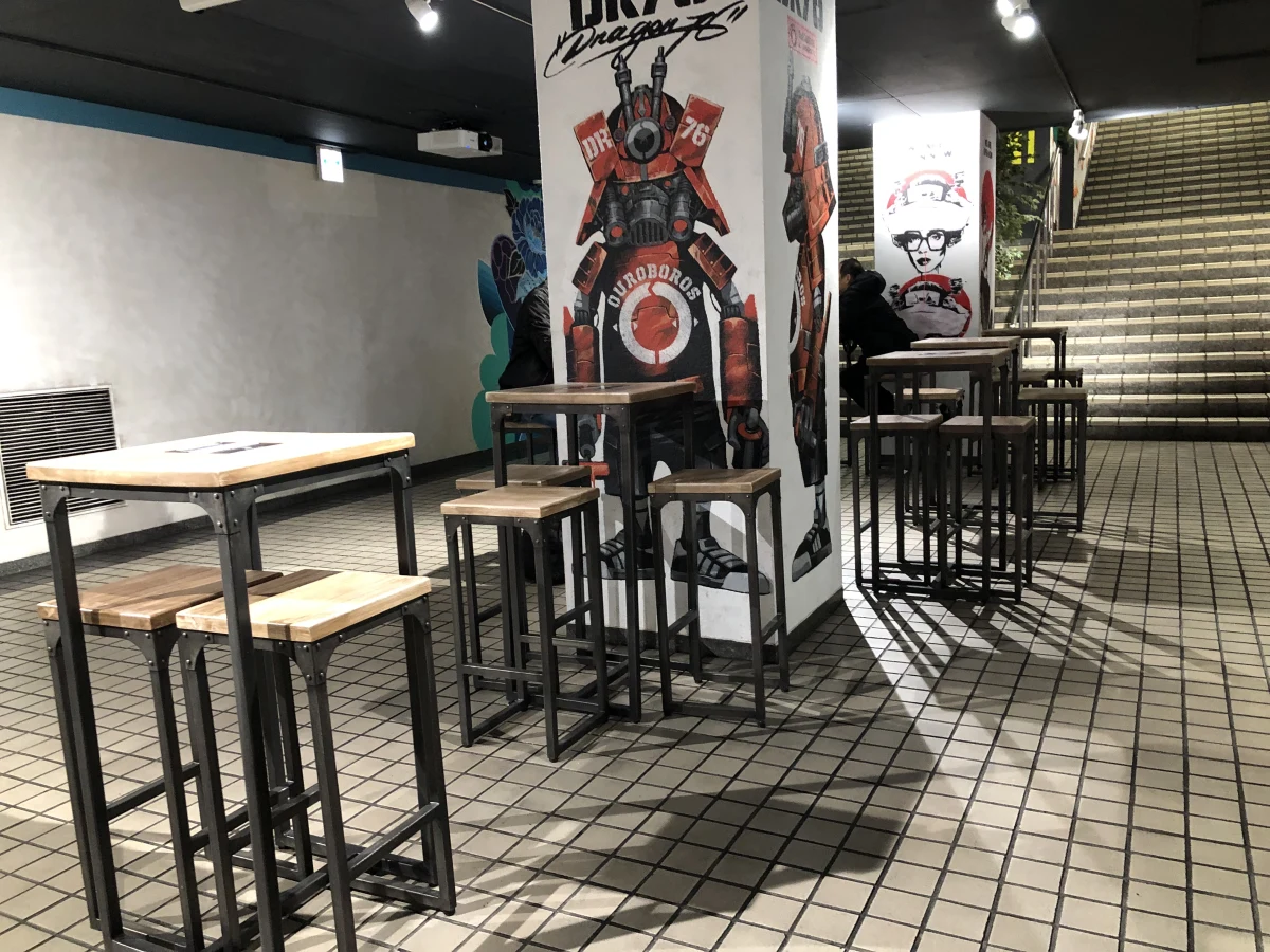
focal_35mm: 28
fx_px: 1027
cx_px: 635
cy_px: 476
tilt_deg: -7.2
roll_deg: +2.3
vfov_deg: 49.7
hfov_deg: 63.4
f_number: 1.8
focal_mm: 4
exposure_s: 1/15
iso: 80
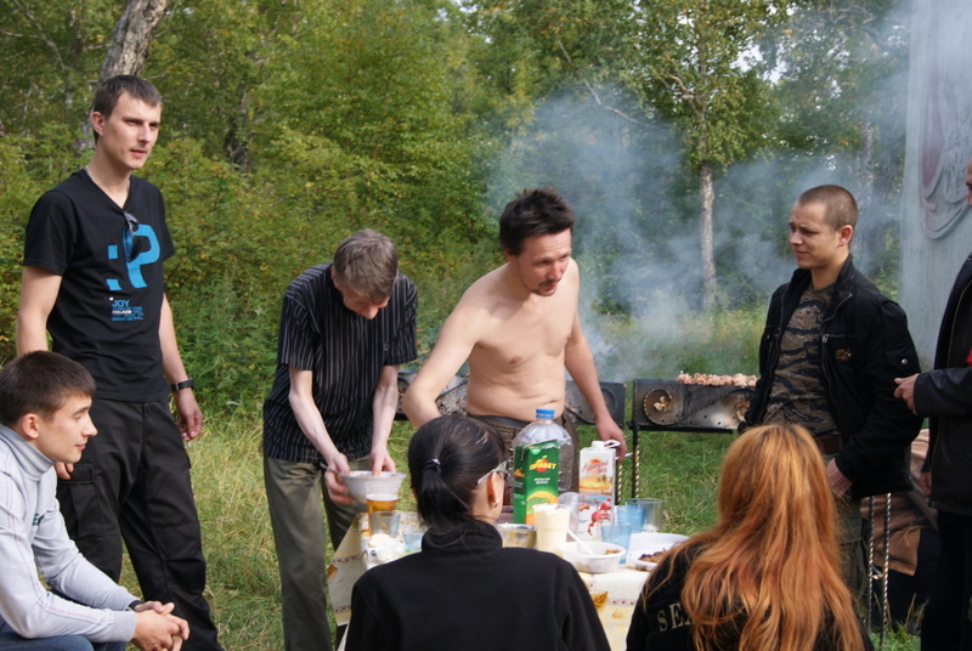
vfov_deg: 25.8
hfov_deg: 37.8
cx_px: 486
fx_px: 1420
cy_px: 326
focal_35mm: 52
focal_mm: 35
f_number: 8
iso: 100
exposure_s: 1/80
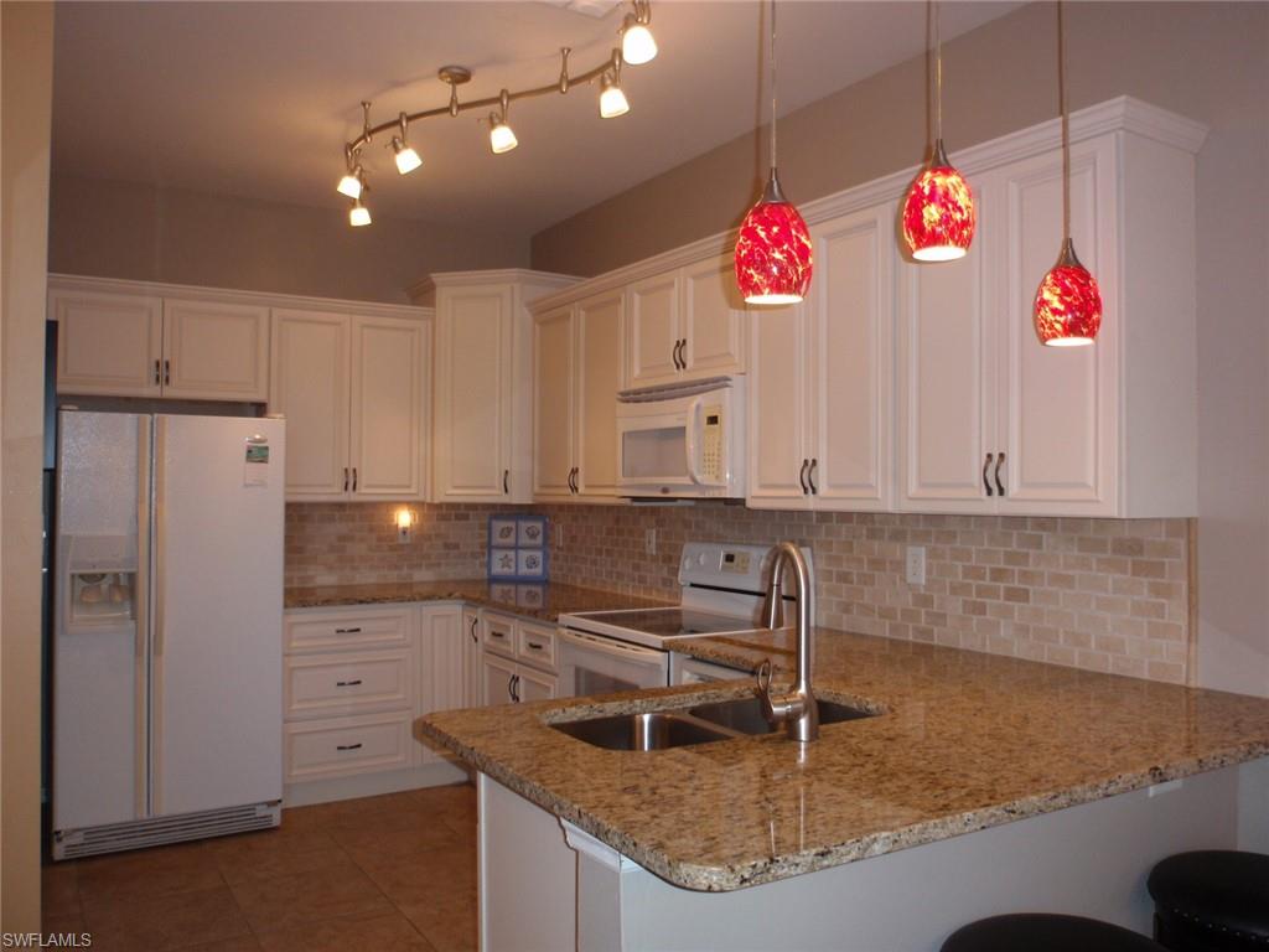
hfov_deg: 63.4
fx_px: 1026
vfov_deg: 49.7
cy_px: 476
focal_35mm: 28
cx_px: 634
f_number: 3.2
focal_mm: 5
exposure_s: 1/30
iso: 100
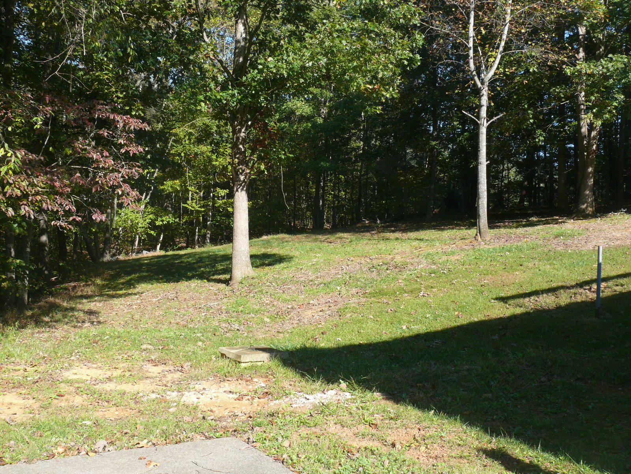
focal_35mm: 35
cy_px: 237
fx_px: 638
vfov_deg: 40.7
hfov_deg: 52.6
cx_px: 316
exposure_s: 1/200
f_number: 5
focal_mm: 7.4
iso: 100
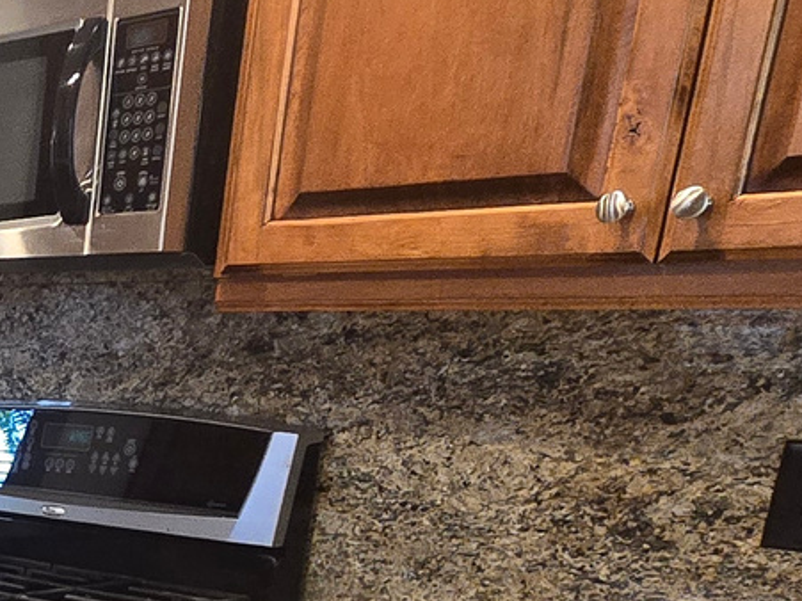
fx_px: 1367
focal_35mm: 59
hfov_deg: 22.5
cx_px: -569
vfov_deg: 21.8
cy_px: 829
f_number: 2.2
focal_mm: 2.2
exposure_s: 1/60
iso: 320
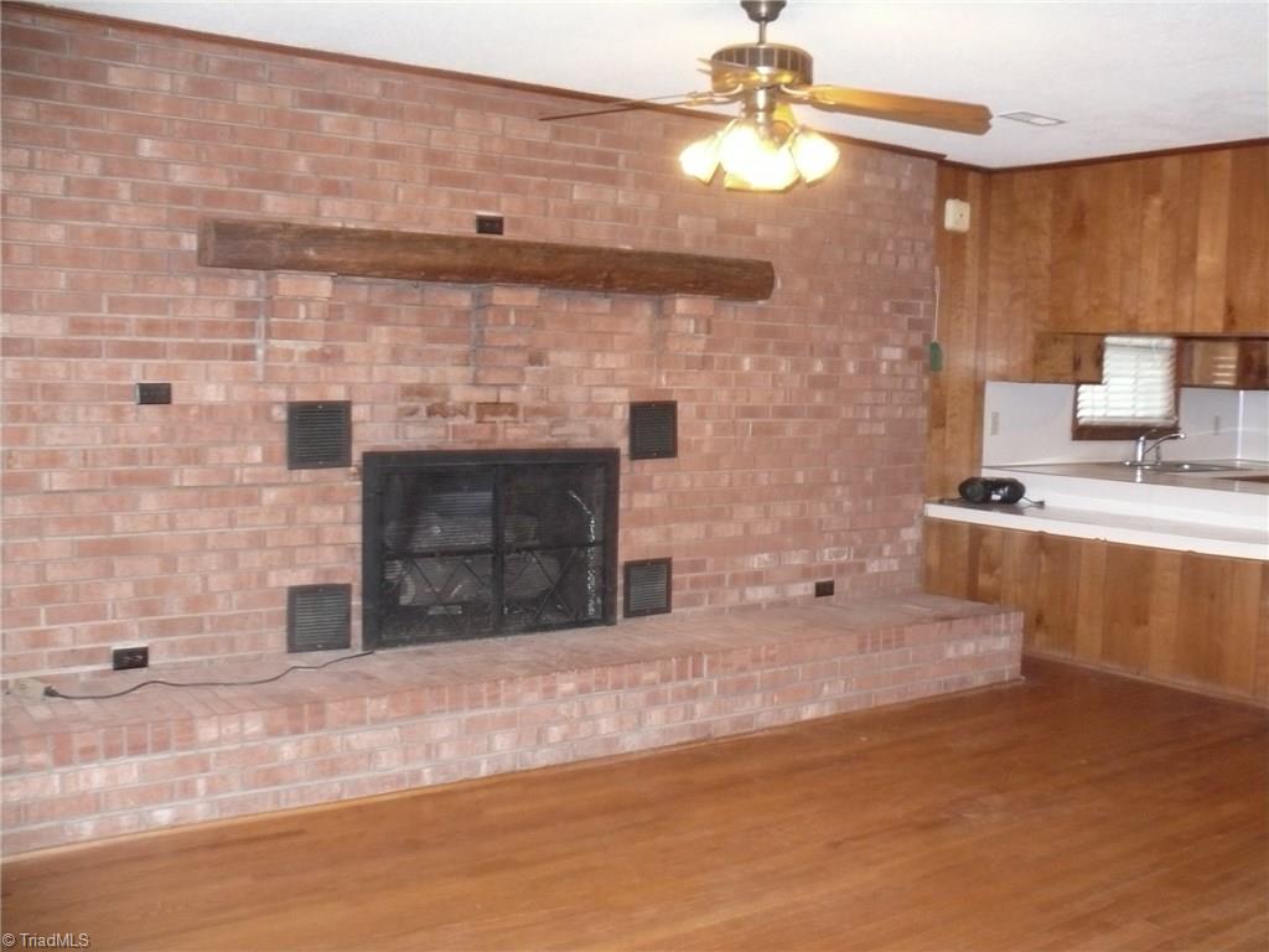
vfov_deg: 38.7
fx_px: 1356
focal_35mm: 37
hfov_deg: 50.1
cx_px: 634
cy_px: 476
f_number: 2.8
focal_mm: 7.7
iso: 400
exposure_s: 1/30
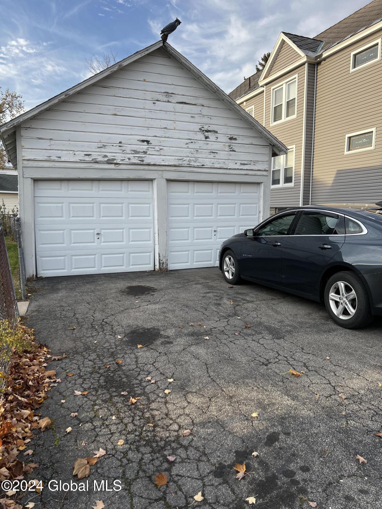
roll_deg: -0.5
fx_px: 383
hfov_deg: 53.1
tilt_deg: -6.9
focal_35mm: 26
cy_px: 254
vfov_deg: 67.3
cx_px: 191
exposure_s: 1/991
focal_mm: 5.7
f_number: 1.5
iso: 50
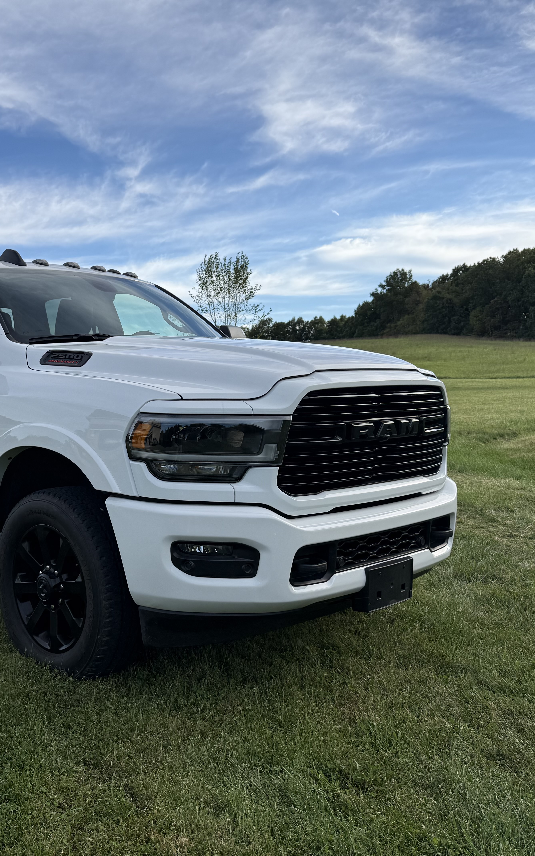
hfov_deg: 36.1
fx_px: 793
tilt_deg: -2.4
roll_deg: +1.6
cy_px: 428
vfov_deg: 56.7
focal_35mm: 34
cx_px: 113
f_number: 1.78
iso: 80
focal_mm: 6.76
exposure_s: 1/3279
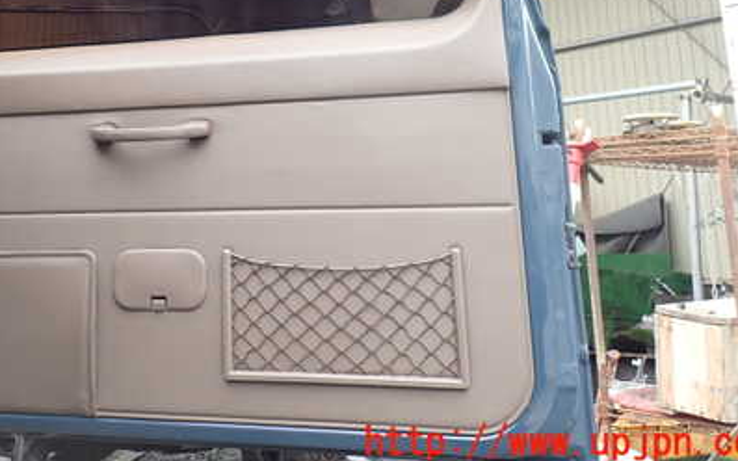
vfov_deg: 30.6
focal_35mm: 40
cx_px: 227
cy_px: 48
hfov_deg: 48.2
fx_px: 804
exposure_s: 1/80
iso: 100
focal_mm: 4.5
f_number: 2.8
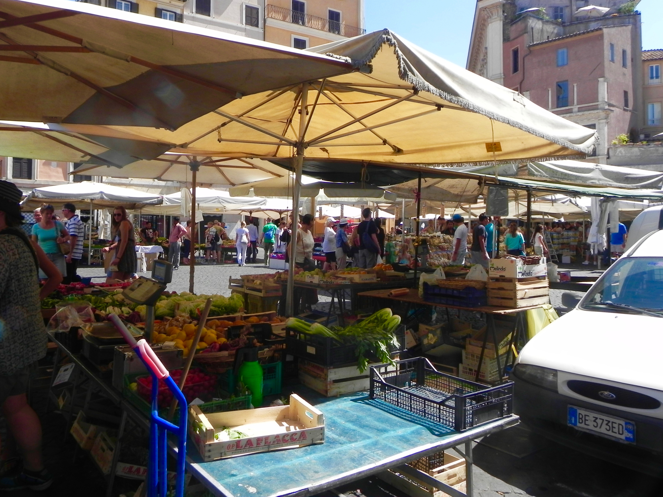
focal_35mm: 29
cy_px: 248
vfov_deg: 48.2
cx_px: 332
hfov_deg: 61.7
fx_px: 555
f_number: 6.3
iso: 160
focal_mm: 5.2
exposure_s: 1/282
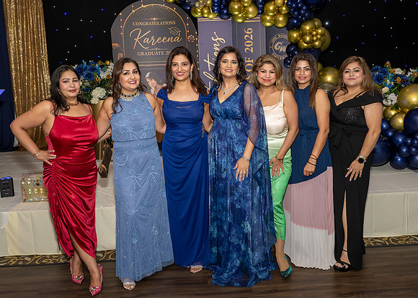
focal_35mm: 35
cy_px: 140
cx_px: 220
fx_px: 413
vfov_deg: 39.7
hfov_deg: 53.6
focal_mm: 31
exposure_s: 1/250
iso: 800
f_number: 9
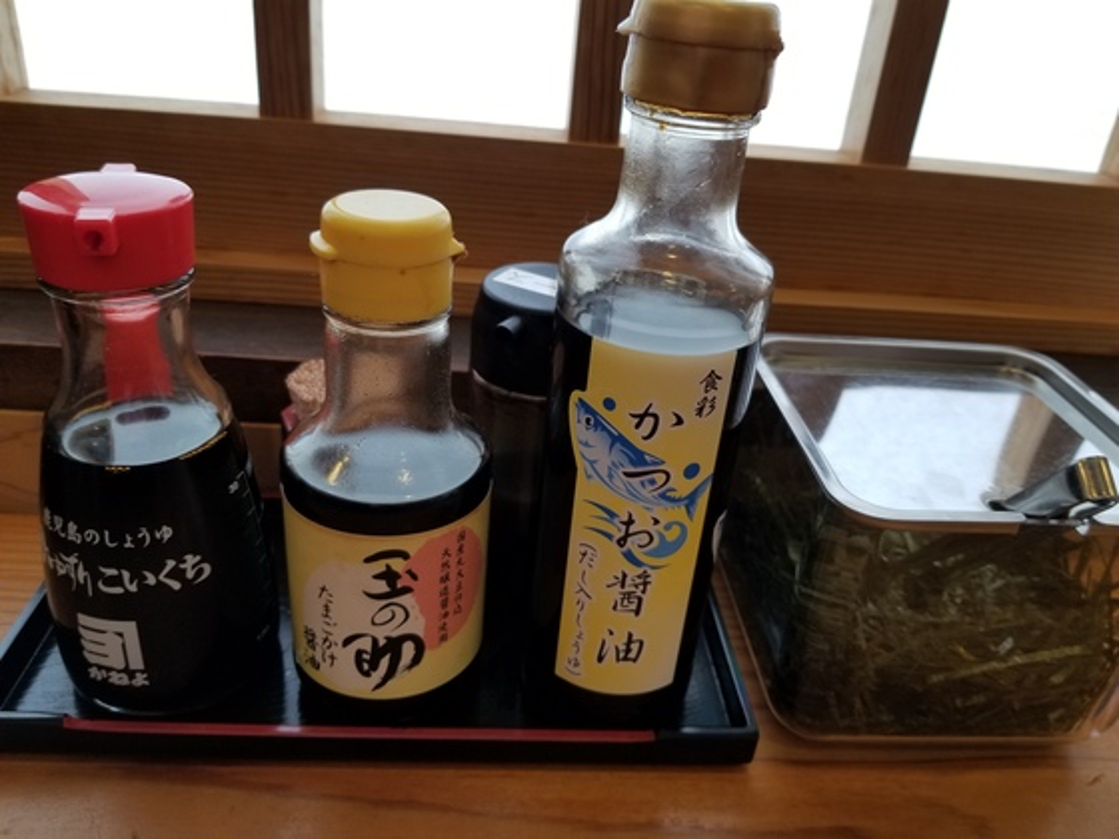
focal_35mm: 26
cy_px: 420
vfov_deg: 53.1
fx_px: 840
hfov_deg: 67.3
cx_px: 560
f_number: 1.7
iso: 80
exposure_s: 1/100
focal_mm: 4.3
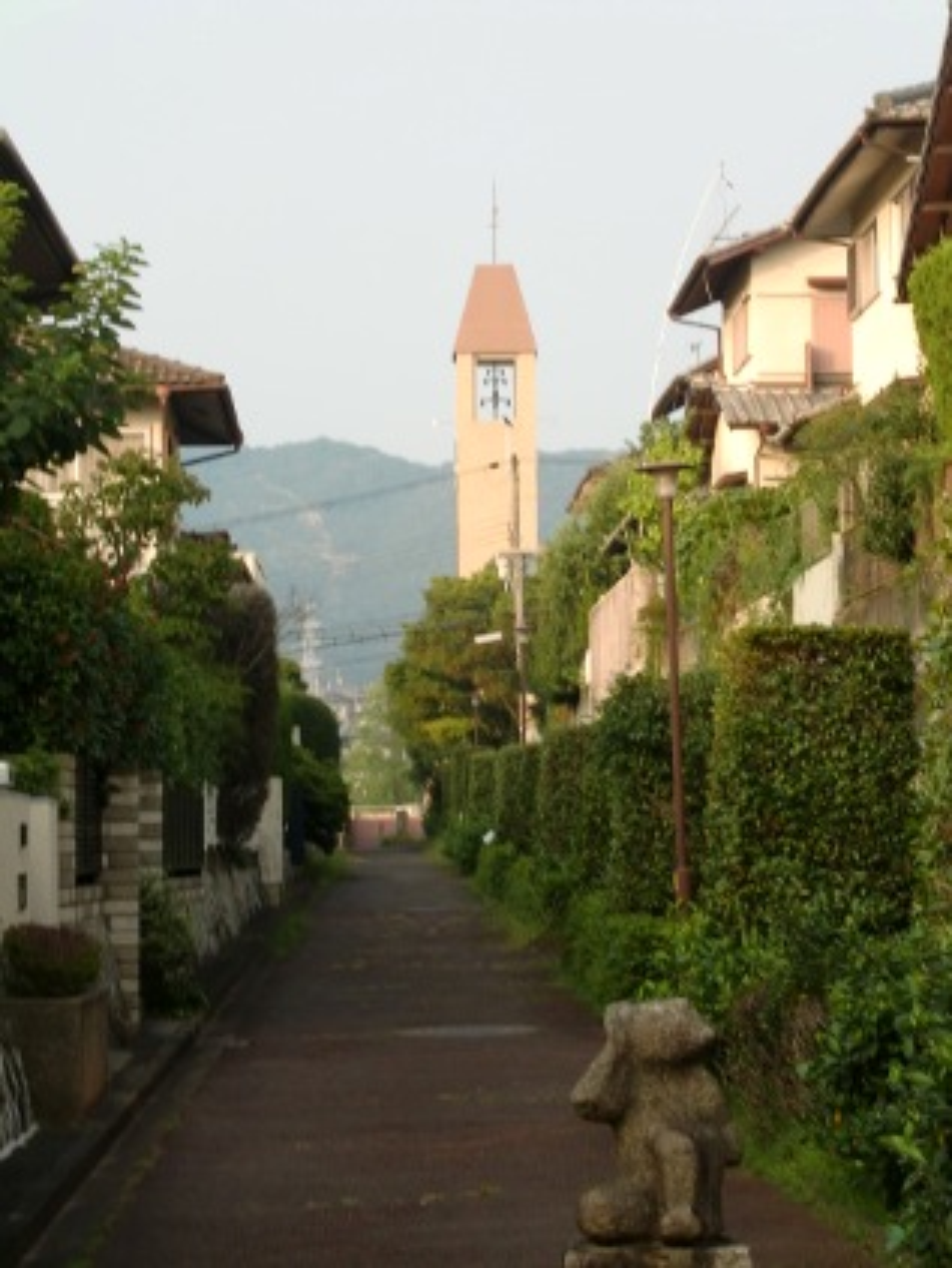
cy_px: 634
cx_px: 476
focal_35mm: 112
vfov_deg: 17.6
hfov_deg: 13.2
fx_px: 4103
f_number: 5.8
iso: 64
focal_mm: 19.6
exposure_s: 1/100
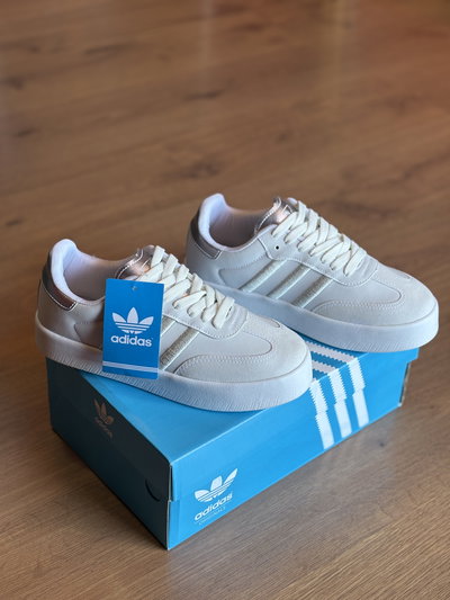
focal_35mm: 52
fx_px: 901
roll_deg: -2.6
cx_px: 225
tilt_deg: -35.4
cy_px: 300
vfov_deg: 36.8
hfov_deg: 28.0
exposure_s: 1/50
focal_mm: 5.96
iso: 40
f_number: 1.6
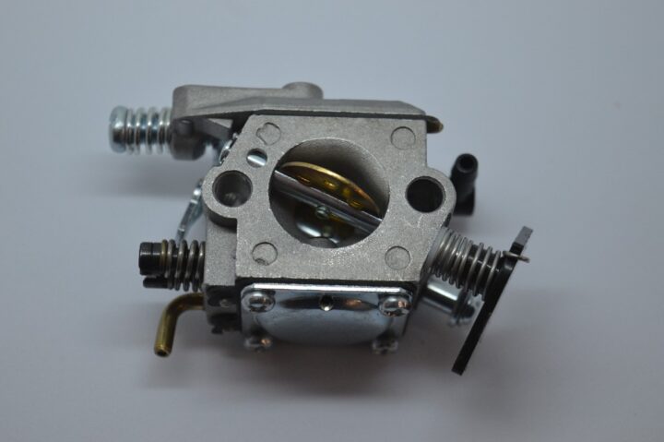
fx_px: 1521
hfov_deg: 24.6
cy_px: 221
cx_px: 332
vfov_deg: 16.5
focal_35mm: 82
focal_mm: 55
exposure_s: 1/125
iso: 360
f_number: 5.6
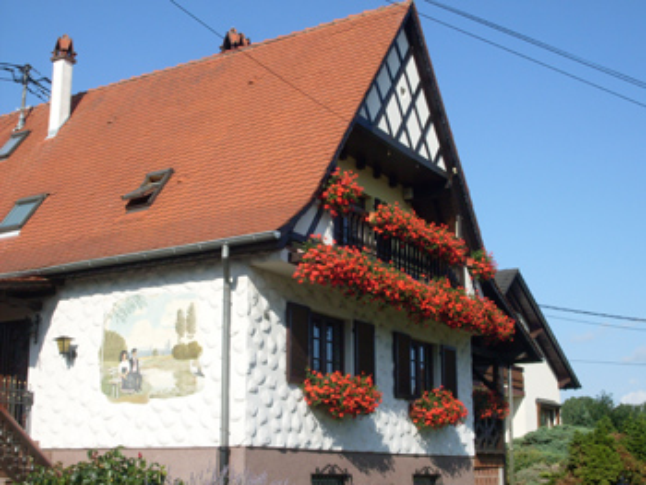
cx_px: 323
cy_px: 242
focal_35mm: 60
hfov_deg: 32.2
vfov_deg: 24.4
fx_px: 1120
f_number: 9.9
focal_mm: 9.9
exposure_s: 1/180
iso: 80
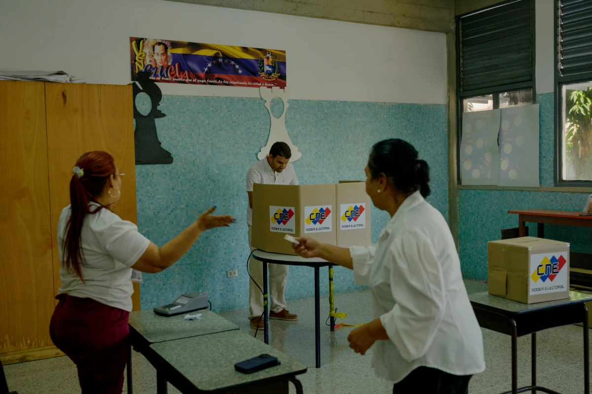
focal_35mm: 36
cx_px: 296
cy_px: 197
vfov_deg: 36.8
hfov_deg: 53.2
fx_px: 592
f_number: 2.8
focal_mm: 24
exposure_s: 1/250
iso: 250
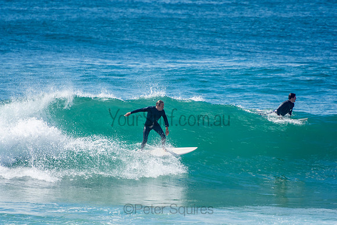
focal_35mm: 600
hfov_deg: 3.4
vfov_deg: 2.3
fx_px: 5618
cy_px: 112
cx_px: 168
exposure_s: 1/1250
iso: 280
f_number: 5.6
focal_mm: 400
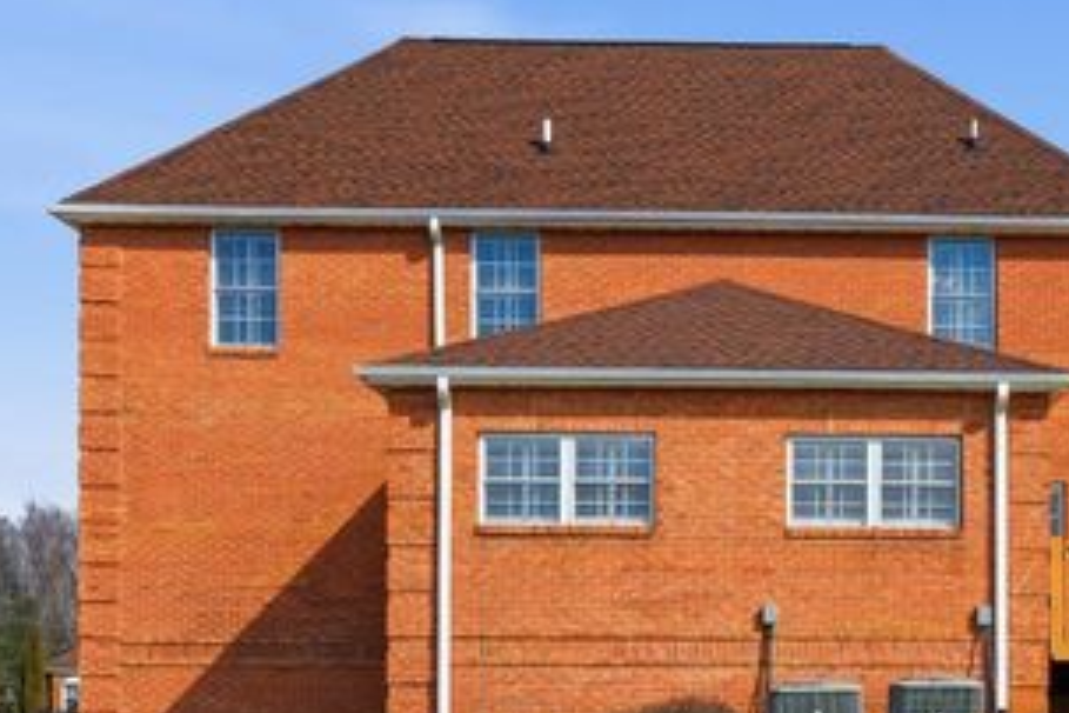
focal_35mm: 54
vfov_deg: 24.2
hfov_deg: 36.2
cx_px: 776
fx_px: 1603
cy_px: 667
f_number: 8
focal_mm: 16
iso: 100
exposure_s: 1/1250
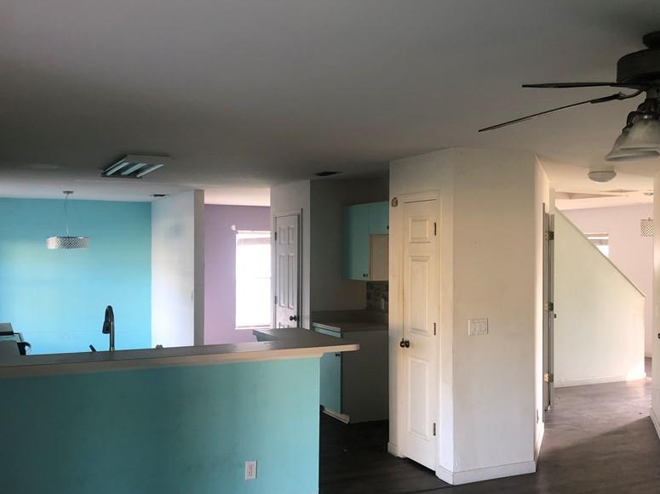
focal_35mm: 37
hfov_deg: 50.1
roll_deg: +0.0
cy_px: 261
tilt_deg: -1.9
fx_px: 705
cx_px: 327
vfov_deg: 38.6
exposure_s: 1/15
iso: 40
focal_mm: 3.99
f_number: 1.8
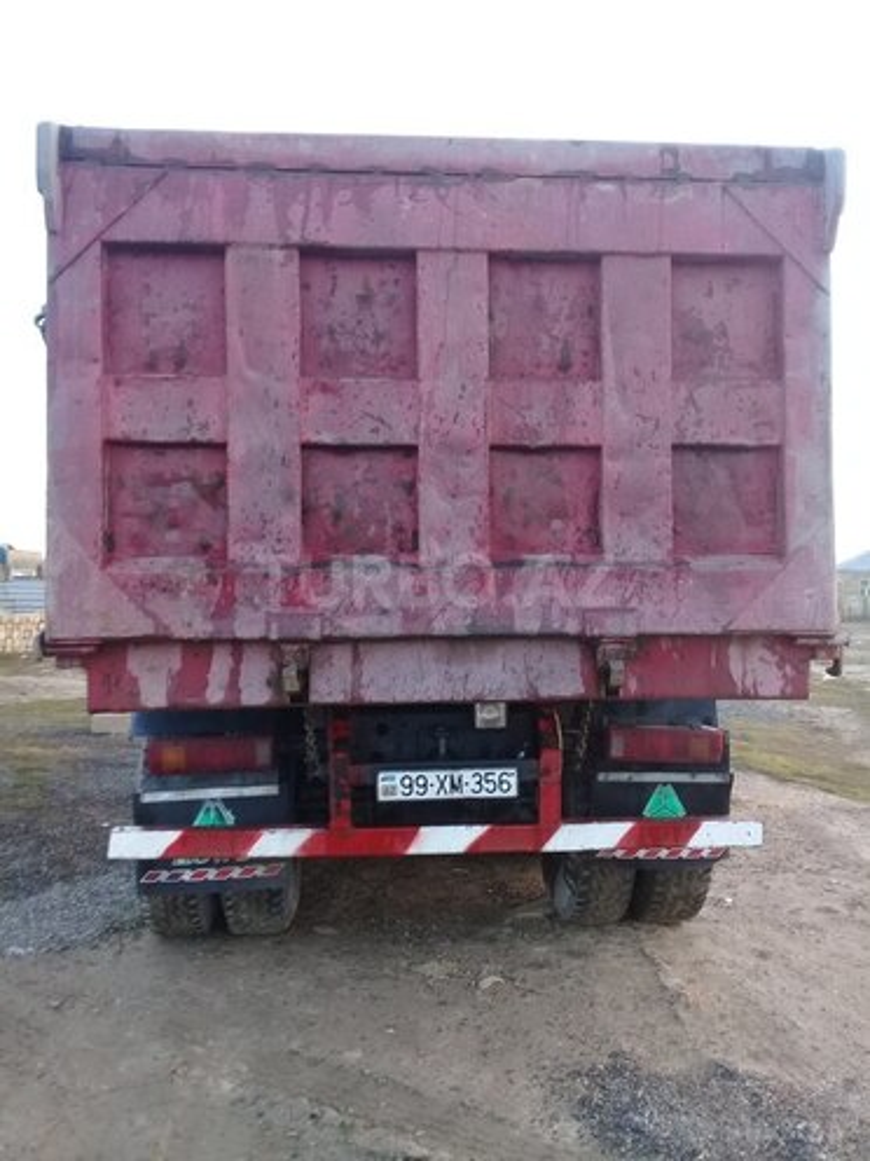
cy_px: 580
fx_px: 1039
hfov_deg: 45.4
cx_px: 435
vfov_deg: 58.4
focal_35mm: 31
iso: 64
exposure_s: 1/50
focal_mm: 3.3
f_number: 2.2
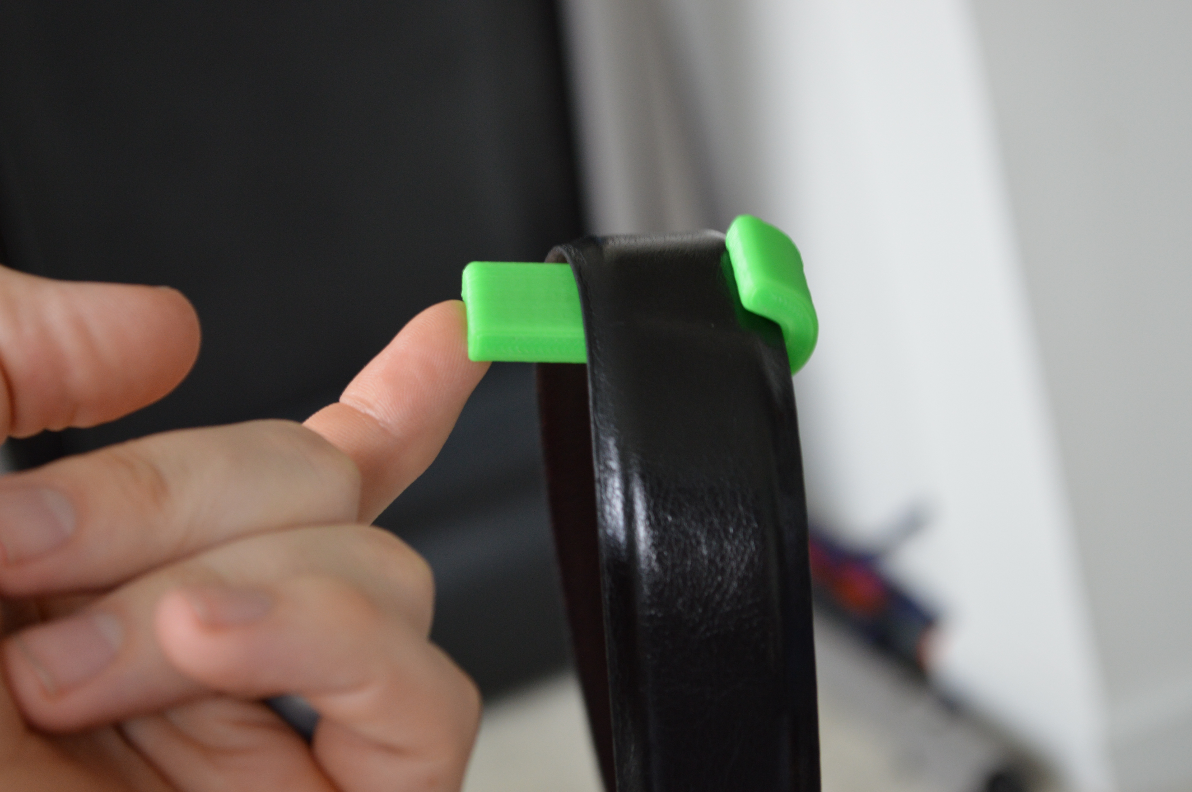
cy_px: 396
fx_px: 2729
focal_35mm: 82
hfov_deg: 24.6
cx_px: 596
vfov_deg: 16.5
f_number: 5.6
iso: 500
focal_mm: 55
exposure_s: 1/15
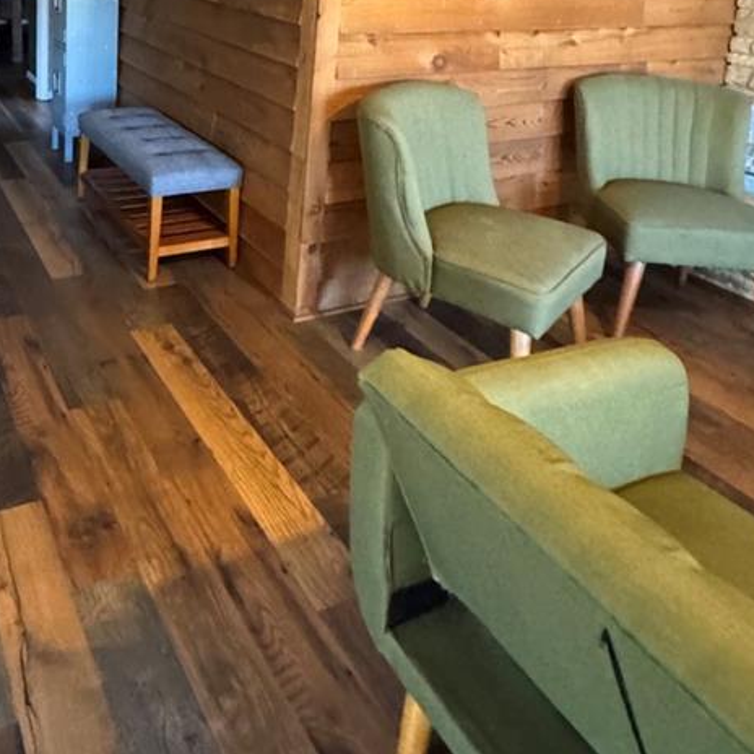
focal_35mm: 32
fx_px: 789
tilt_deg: -6.4
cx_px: 202
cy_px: 67
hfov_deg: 49.3
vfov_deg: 45.9
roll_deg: -1.5
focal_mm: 2.22
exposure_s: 1/40
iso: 1250
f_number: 2.2
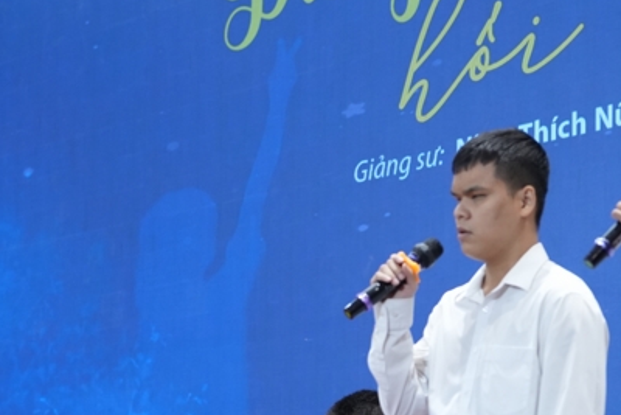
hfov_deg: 17.5
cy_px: 420
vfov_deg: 11.6
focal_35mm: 117
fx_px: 2019
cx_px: 276
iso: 1600
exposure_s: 1/100
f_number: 2.8
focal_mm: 48
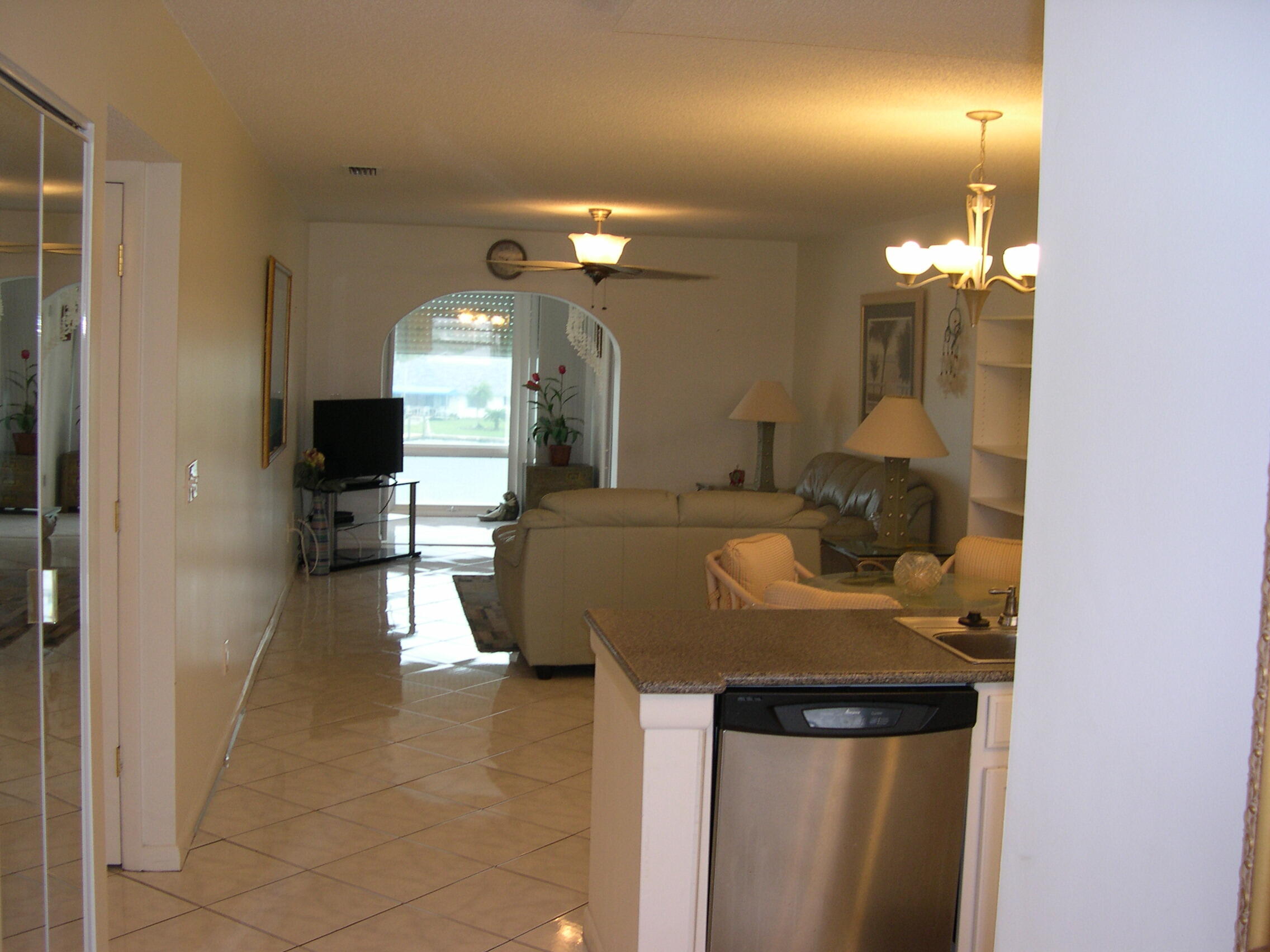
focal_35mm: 38
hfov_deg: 49.0
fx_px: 1394
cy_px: 476
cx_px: 635
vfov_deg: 37.7
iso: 100
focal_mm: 8
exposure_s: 1/36
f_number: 2.8
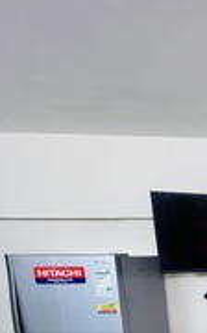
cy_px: 312
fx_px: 317
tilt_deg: -11.1
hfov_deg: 23.7
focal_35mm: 35
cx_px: 348
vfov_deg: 48.3
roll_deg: +0.1
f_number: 1.8
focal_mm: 1.57
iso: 160
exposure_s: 1/50
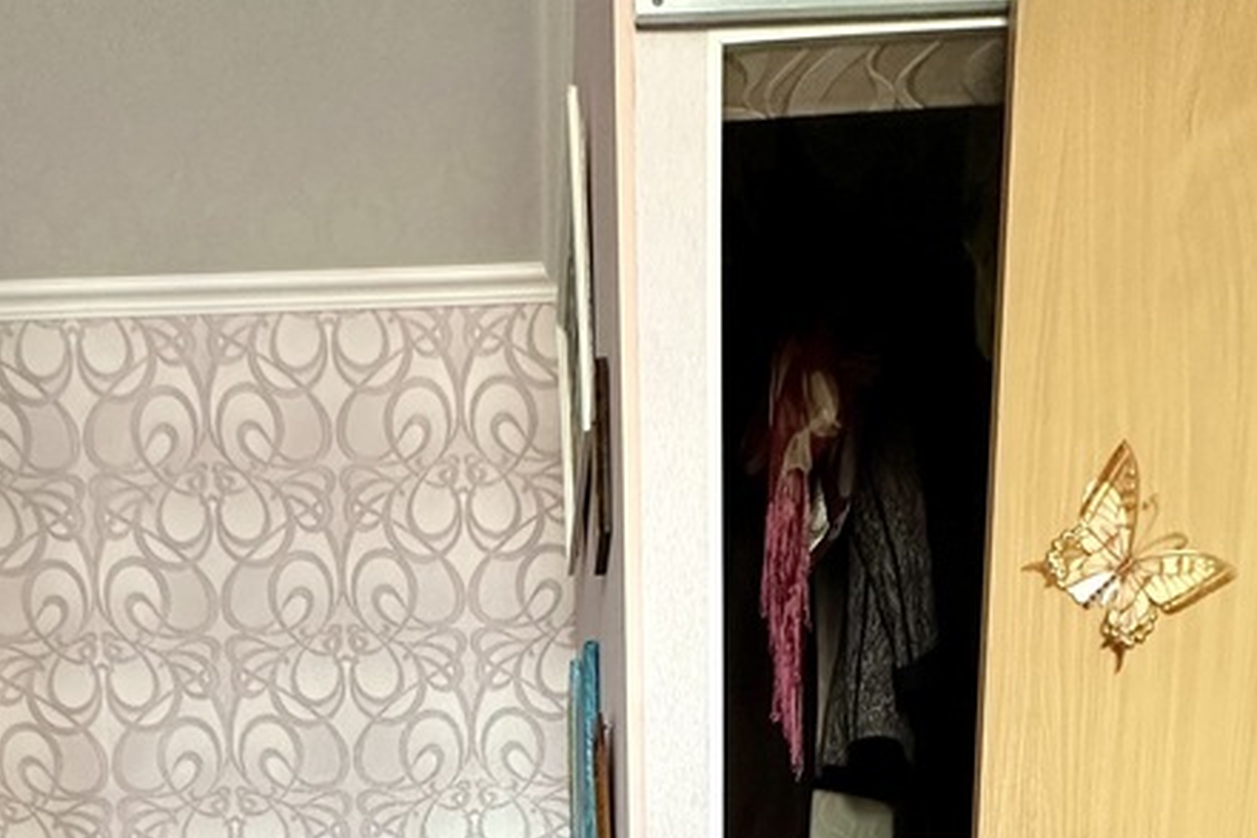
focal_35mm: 33
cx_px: 536
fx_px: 1152
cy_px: 1189
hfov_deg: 57.0
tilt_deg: -9.4
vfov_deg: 29.0
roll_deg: +1.4
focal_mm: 2.22
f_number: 2.2
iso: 400
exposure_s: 1/60
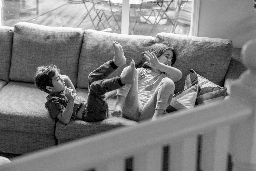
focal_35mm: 44
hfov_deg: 44.5
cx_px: 128
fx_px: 313
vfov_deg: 30.5
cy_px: 86
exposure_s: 1/125
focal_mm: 44
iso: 800
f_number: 3.2
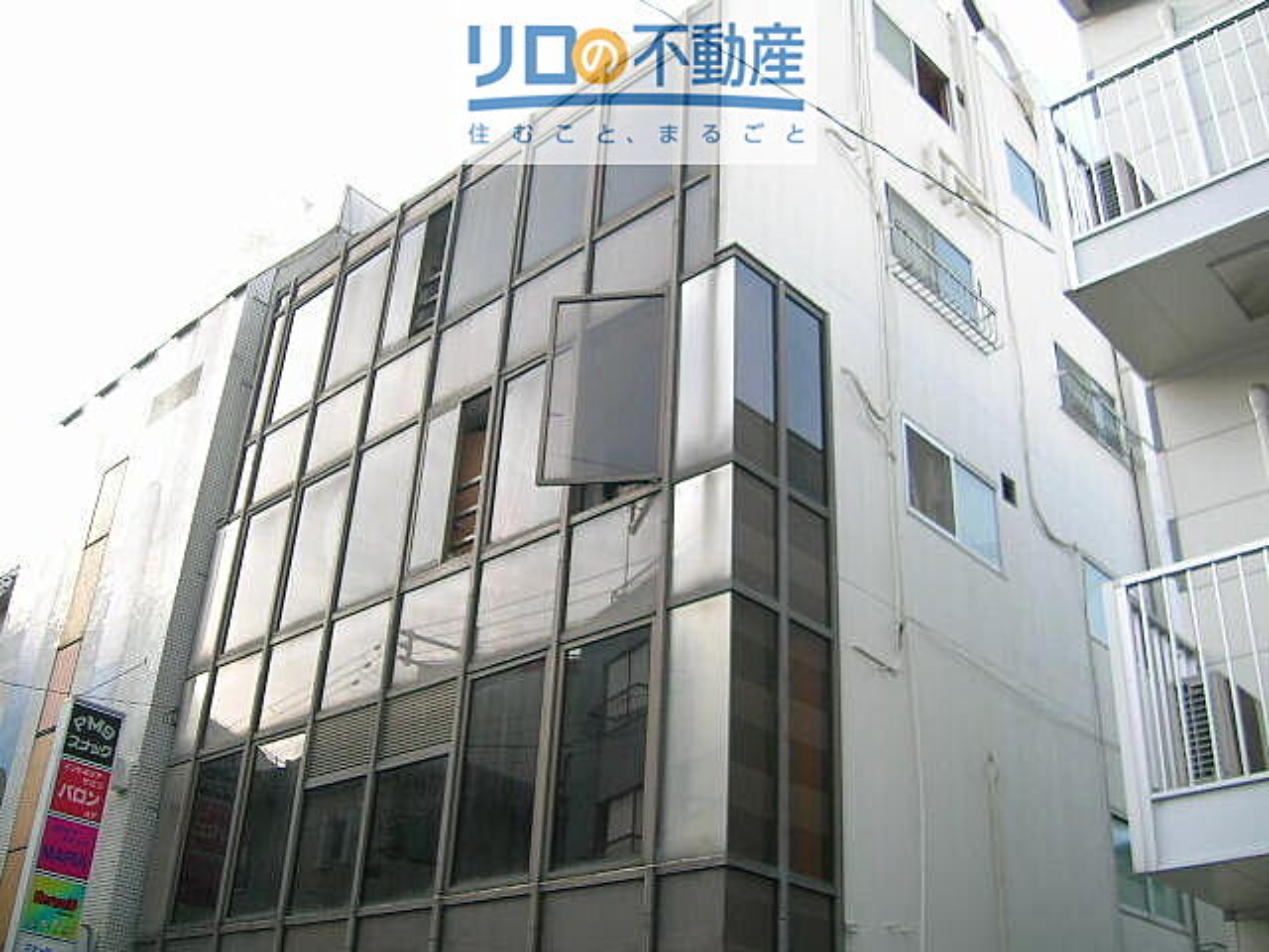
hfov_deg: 52.6
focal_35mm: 35
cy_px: 476
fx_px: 1283
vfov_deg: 40.7
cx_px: 634
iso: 50
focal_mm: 5.4
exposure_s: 1/180
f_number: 2.8
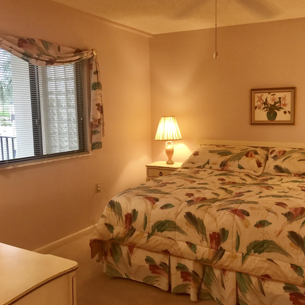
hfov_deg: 47.8
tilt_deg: -7.2
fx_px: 339
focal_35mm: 34
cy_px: 154
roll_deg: +0.4
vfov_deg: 48.4
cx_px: 199
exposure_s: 1/30
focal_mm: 3.99
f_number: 1.8
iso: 80
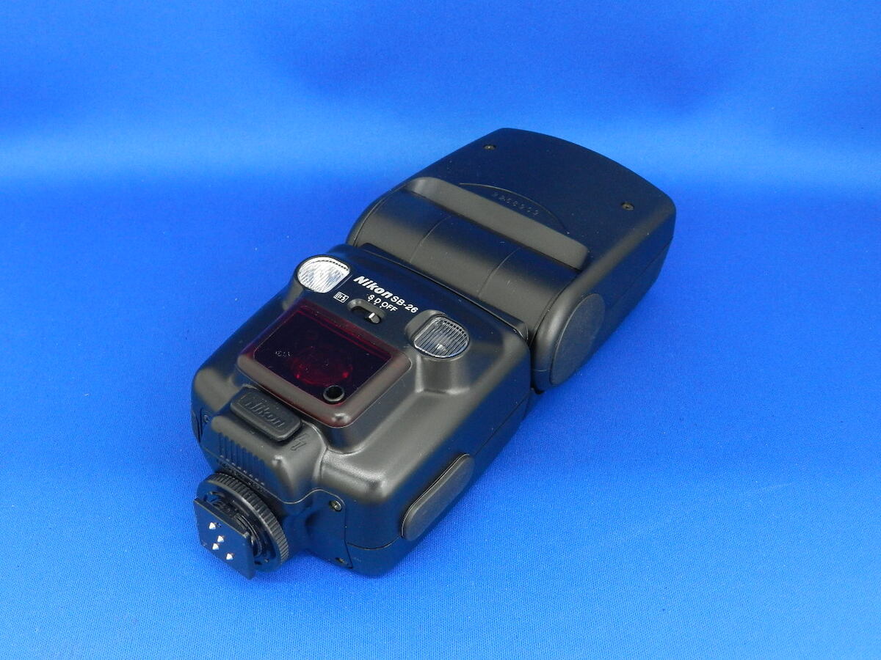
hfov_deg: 49.0
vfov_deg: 37.7
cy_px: 330
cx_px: 440
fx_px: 967
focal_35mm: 38
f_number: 4
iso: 400
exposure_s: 1/20
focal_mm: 6.7
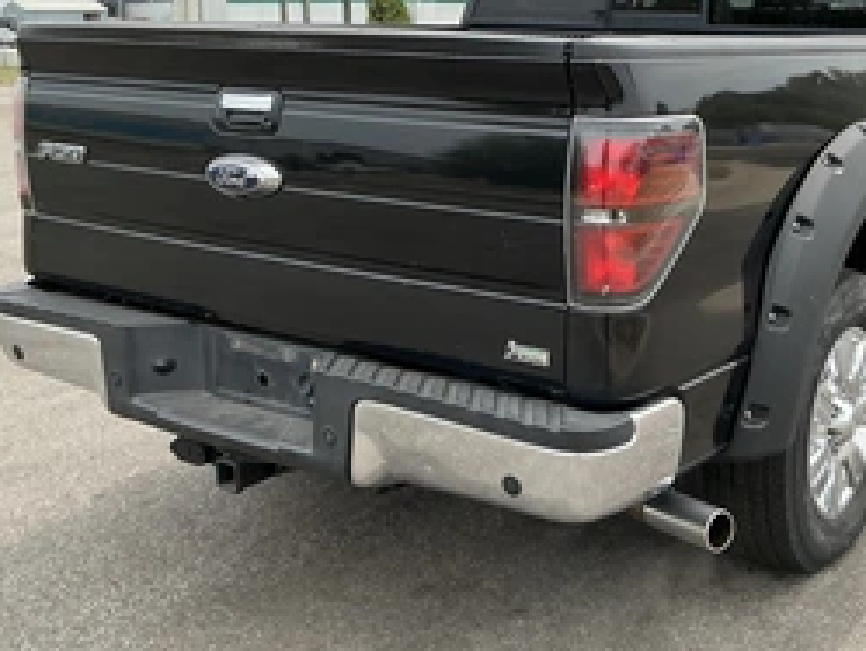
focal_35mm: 45
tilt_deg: -6.3
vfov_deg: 31.8
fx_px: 1126
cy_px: 181
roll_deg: +0.7
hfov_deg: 41.6
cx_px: 567
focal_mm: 3
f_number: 1.8
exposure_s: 1/1342
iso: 25
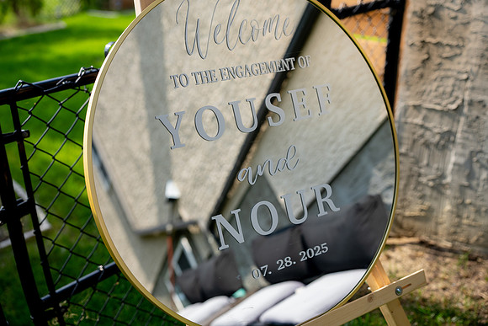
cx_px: 244
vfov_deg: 31.9
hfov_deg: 46.4
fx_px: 569
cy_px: 163
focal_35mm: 42
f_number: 2.8
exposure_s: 1/1000
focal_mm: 42
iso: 250
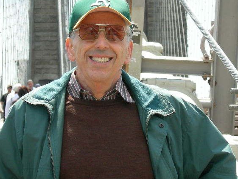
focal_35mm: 177
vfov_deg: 8.4
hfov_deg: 11.2
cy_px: 60
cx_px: 115
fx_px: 1217
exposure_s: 1/255
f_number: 4.4
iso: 64
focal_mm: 20.2
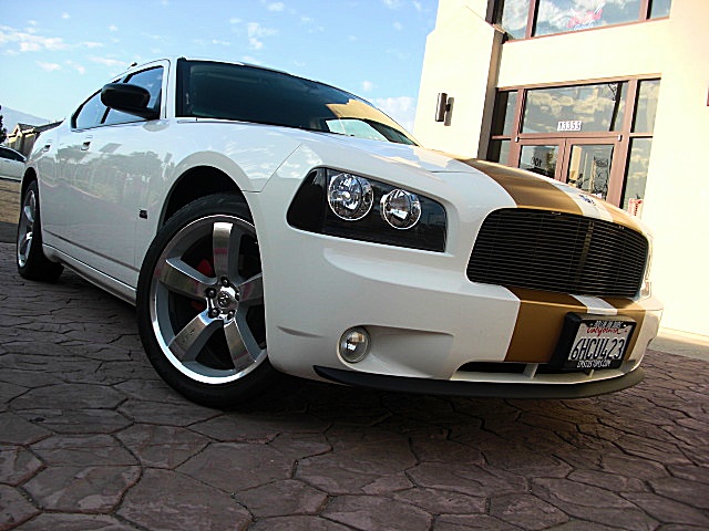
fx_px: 737
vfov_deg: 39.7
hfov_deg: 51.4
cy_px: 266
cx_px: 354
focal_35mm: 36
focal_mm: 6.3
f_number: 2.8
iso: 50
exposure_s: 1/320
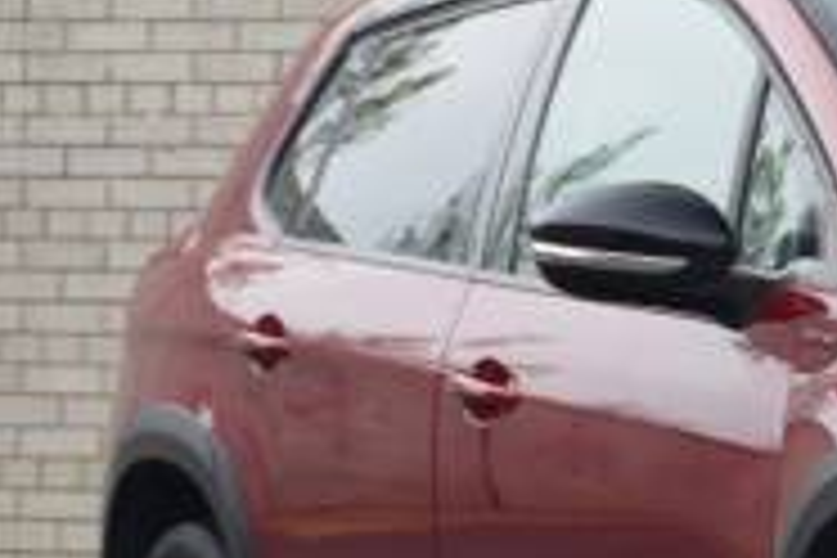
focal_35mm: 212
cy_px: 414
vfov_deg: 6.5
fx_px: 4922
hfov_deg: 9.5
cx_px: 1220
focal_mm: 41
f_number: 5.6
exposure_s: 1/160
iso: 200
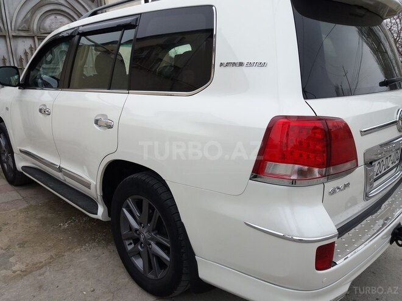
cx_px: 201
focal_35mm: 28
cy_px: 150
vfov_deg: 49.7
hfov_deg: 63.4
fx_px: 325
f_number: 1.9
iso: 64
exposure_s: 1/715
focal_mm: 3.7
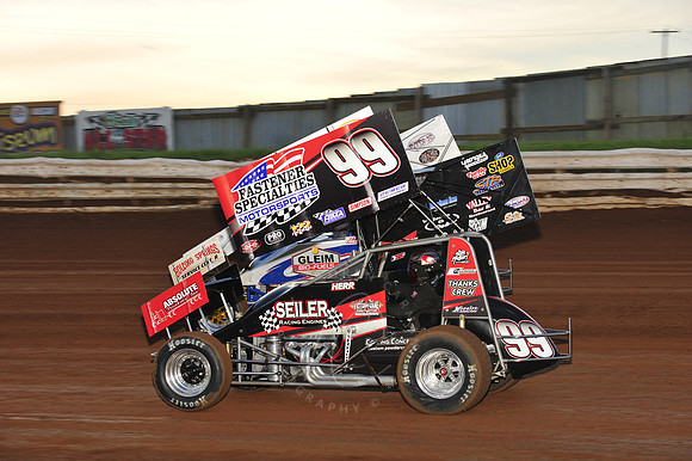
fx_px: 2017
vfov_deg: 13.0
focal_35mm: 105
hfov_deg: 19.5
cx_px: 346
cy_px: 230
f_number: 7.1
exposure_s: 1/320
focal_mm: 105
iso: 800
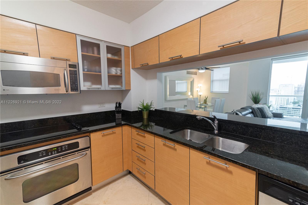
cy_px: 102
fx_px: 137
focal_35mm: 16
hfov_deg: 96.7
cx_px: 154
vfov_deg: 73.8
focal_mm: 16
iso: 1600
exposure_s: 1/60
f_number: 5
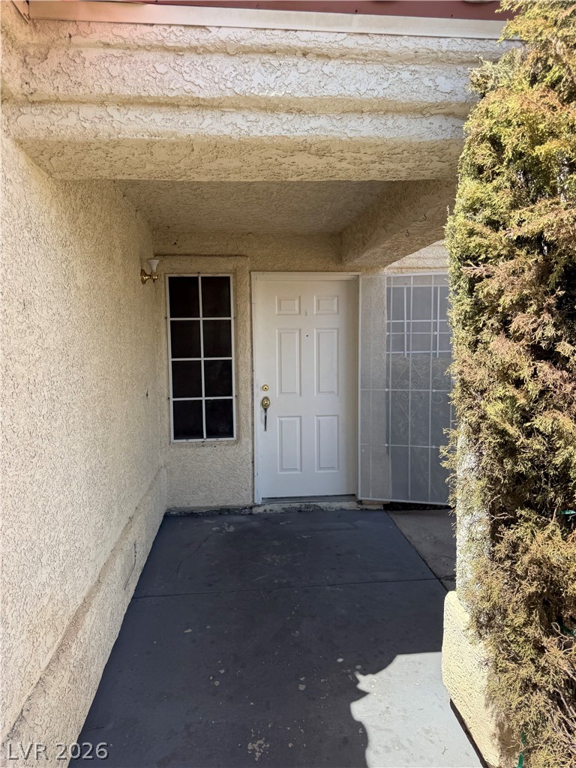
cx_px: 288
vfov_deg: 71.6
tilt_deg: -5.0
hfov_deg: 56.8
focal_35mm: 24
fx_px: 532
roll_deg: -1.1
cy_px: 384
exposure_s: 1/1361
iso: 80
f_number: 1.78
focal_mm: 6.76
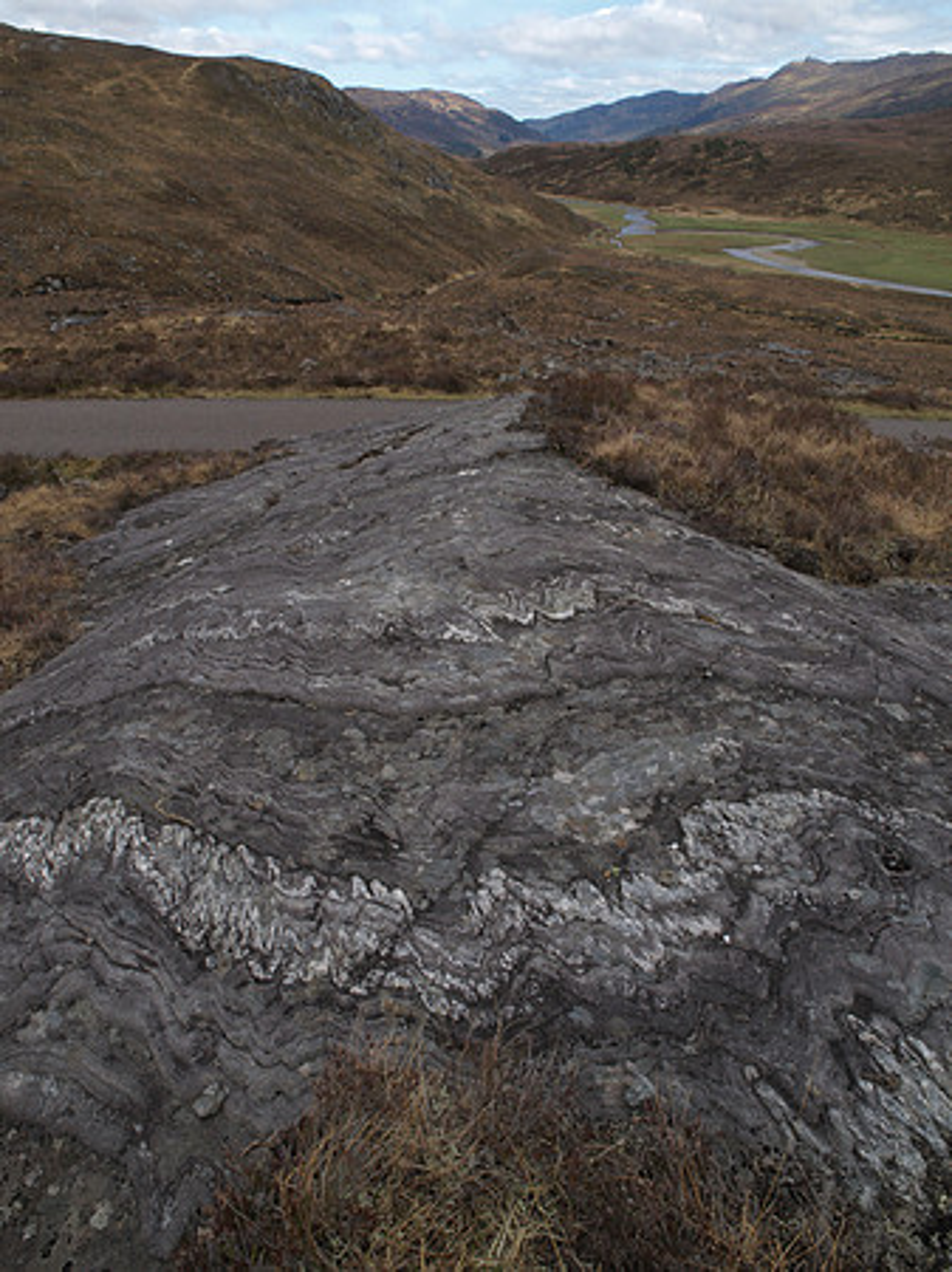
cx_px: 476
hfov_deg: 56.8
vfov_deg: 71.6
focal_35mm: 24
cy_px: 636
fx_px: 881
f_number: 16
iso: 100
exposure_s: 1/40
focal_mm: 12
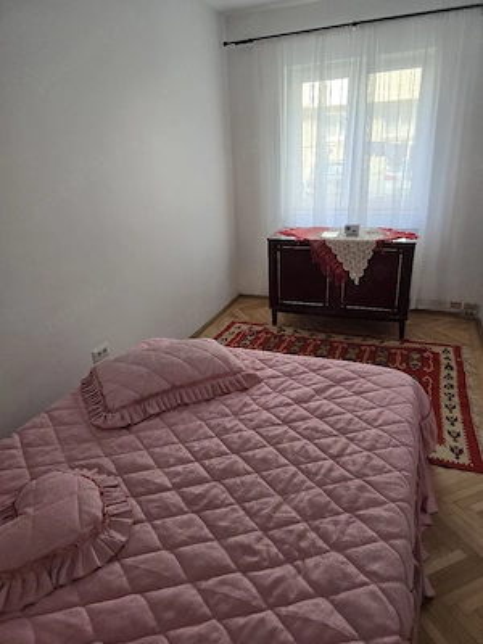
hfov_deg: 58.9
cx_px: 242
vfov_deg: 73.9
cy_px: 322
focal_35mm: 23
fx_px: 428
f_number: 1.7
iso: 200
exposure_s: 1/182
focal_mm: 6.3
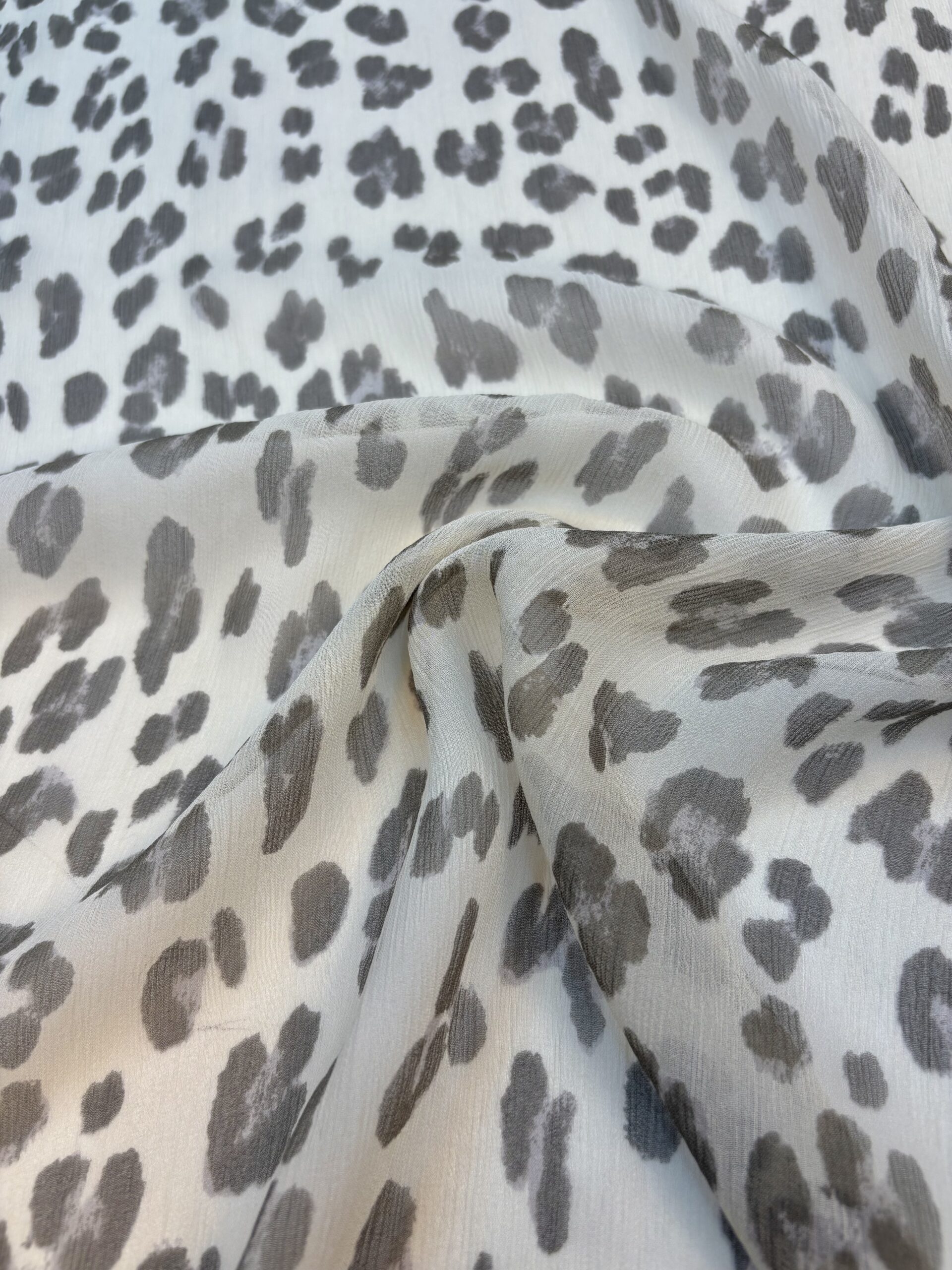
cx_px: 476
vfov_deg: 67.3
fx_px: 953
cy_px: 635
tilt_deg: -62.1
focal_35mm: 26
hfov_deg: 53.1
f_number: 1.6
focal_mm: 5.96
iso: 32
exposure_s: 1/161
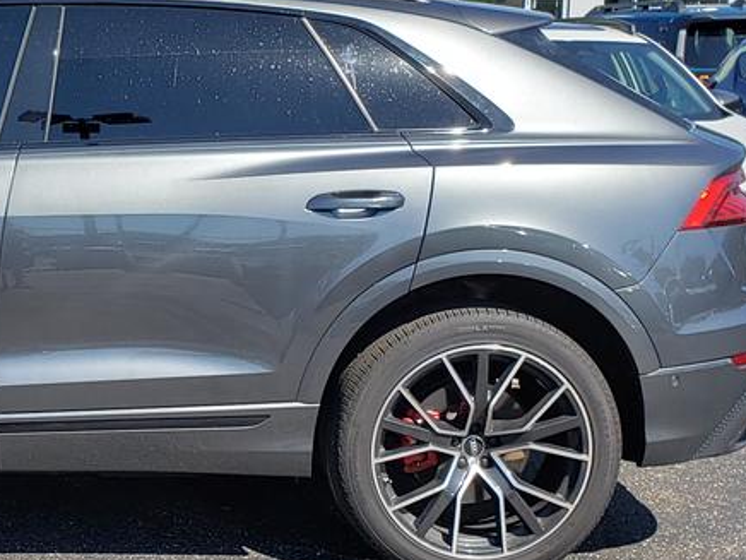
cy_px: 253
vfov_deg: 24.0
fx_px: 1315
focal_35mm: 61
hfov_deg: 29.3
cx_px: -26
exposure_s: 1/1087
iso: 50
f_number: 2.4
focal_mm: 4.3
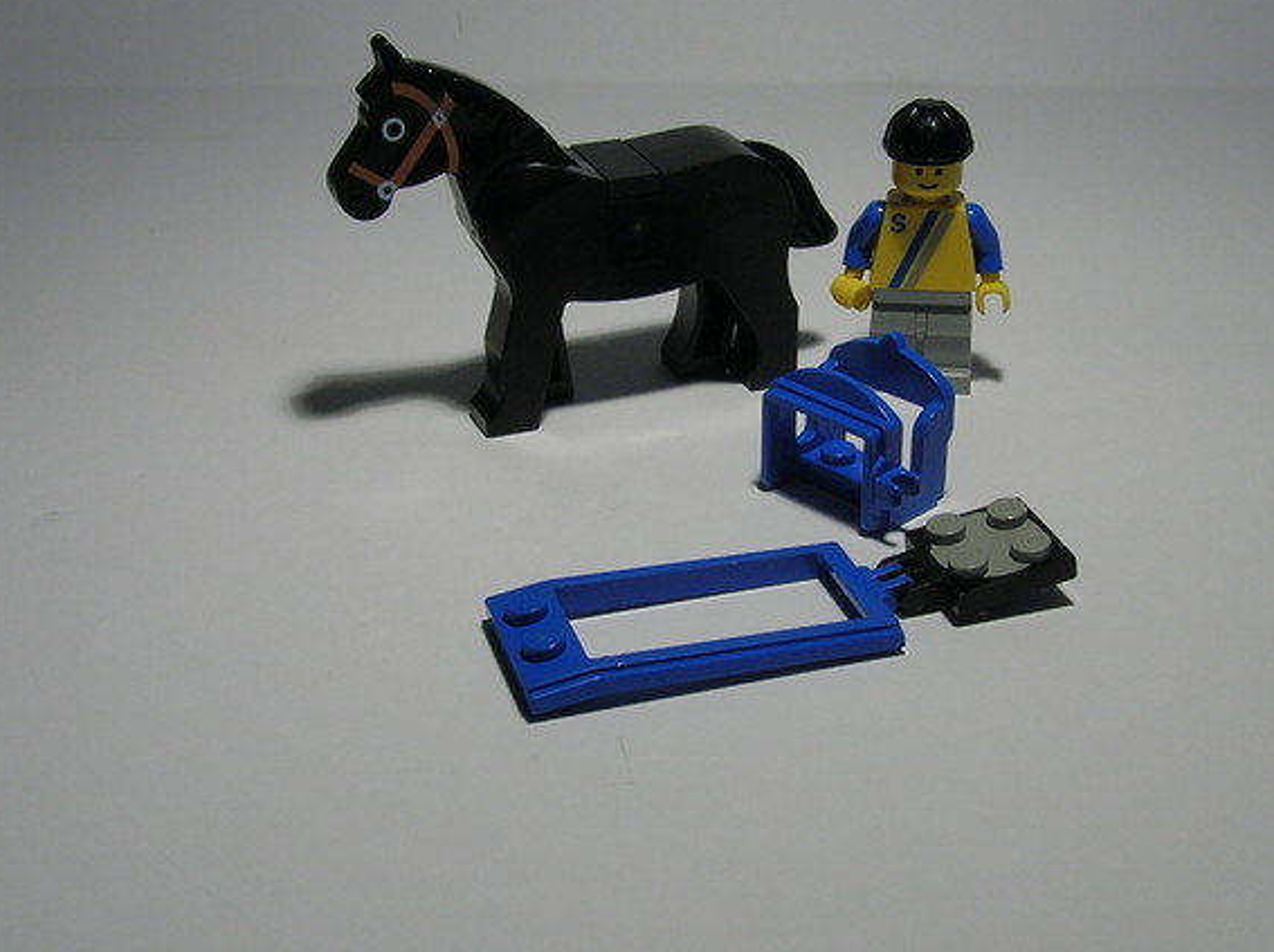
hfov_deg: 35.3
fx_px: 1985
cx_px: 836
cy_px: 399
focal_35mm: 54
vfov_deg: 26.9
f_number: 4.9
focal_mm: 5.7
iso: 50
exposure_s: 1/28.8
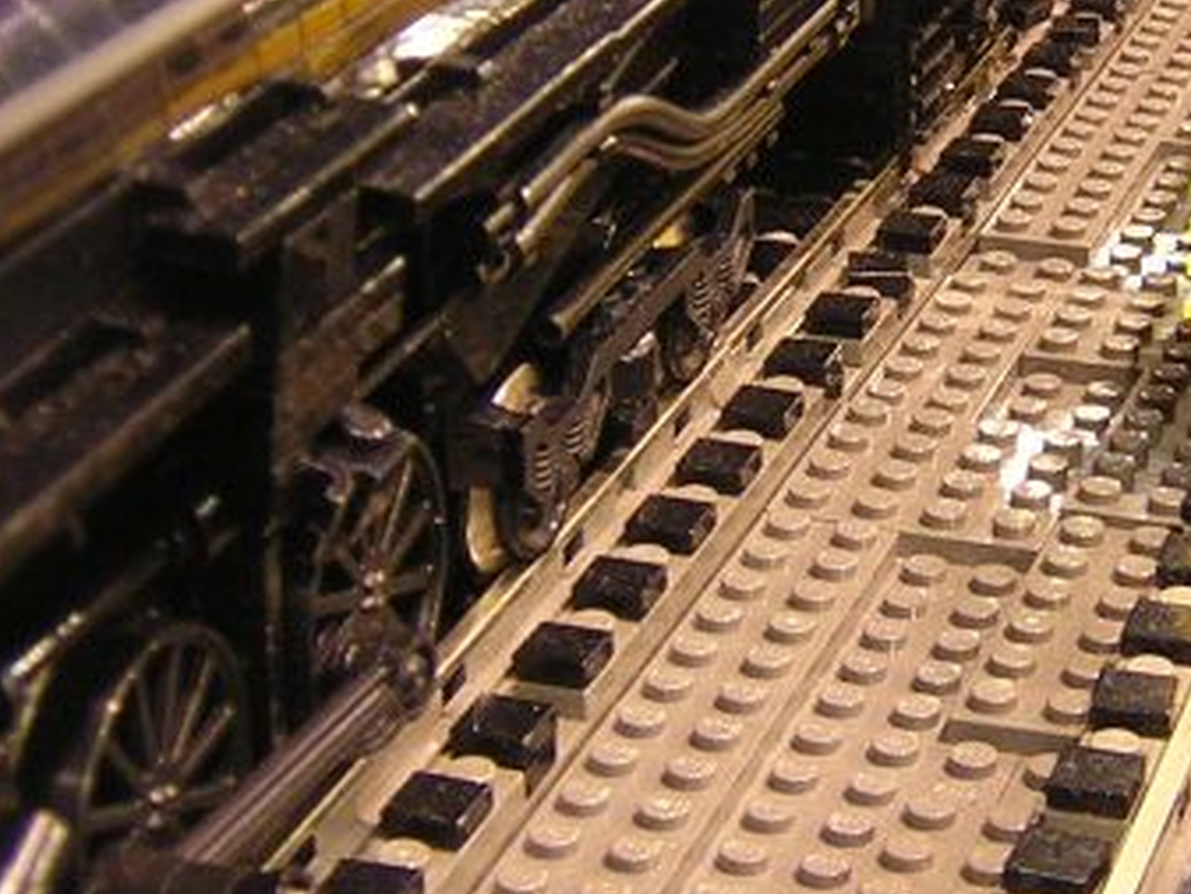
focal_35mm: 95
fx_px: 3270
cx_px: 972
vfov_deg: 15.5
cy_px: 212
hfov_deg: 20.4
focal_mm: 5.2
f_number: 2.7
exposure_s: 1/4.4
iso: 235
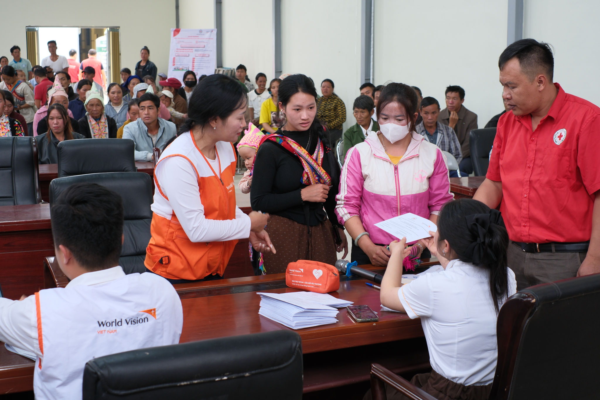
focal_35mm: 53
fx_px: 883
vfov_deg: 25.5
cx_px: 300
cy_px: 200
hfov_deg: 37.5
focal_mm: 35
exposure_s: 1/80
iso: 500
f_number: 4.5
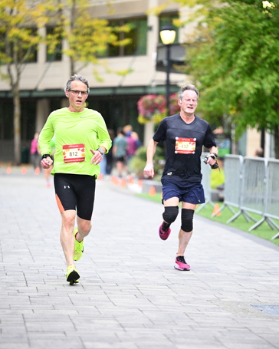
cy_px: 189
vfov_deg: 11.0
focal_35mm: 176
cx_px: 140
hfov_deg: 8.8
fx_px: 1817
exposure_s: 1/1250
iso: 1250
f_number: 2.8
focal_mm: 155
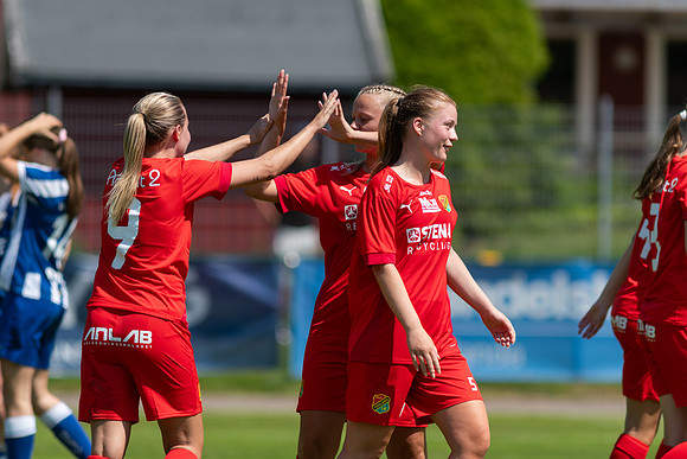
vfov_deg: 3.1
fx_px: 8589
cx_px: 344
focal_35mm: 450
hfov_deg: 4.6
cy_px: 230
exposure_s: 1/2000
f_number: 3.2
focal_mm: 300
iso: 100
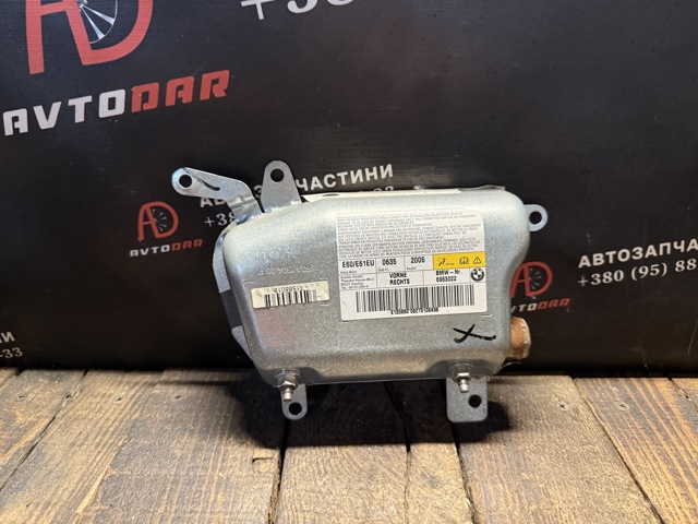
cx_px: 349
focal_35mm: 24
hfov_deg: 71.6
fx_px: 484
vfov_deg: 56.8
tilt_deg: -22.3
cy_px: 262
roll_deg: +0.3
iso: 800
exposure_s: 1/50
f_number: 1.78
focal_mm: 6.76
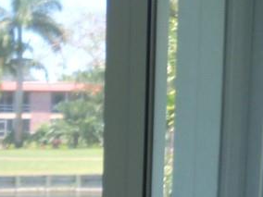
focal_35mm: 126
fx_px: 957
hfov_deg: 14.0
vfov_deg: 11.2
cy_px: 317
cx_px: -204
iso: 80
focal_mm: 6.2
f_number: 3.5
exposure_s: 1/60
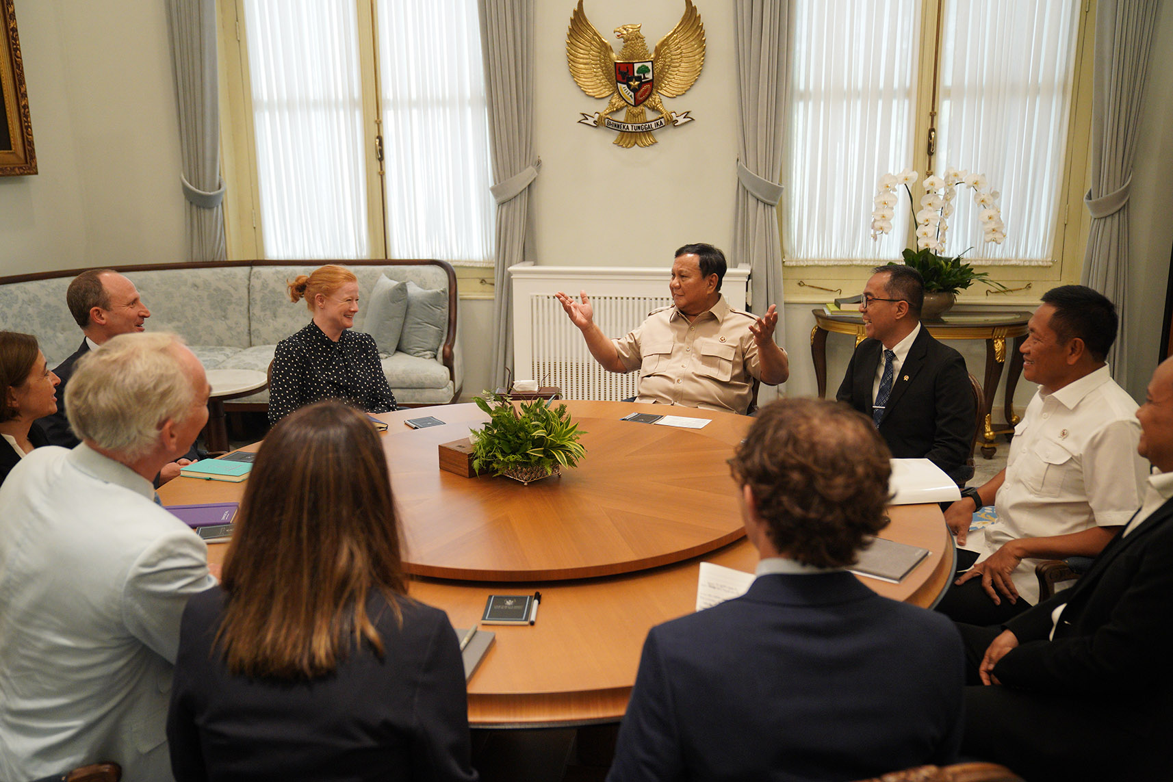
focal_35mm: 32
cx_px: 586
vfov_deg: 41.1
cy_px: 391
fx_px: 1043
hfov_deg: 58.7
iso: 3200
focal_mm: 32
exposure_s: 1/250
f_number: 2.8
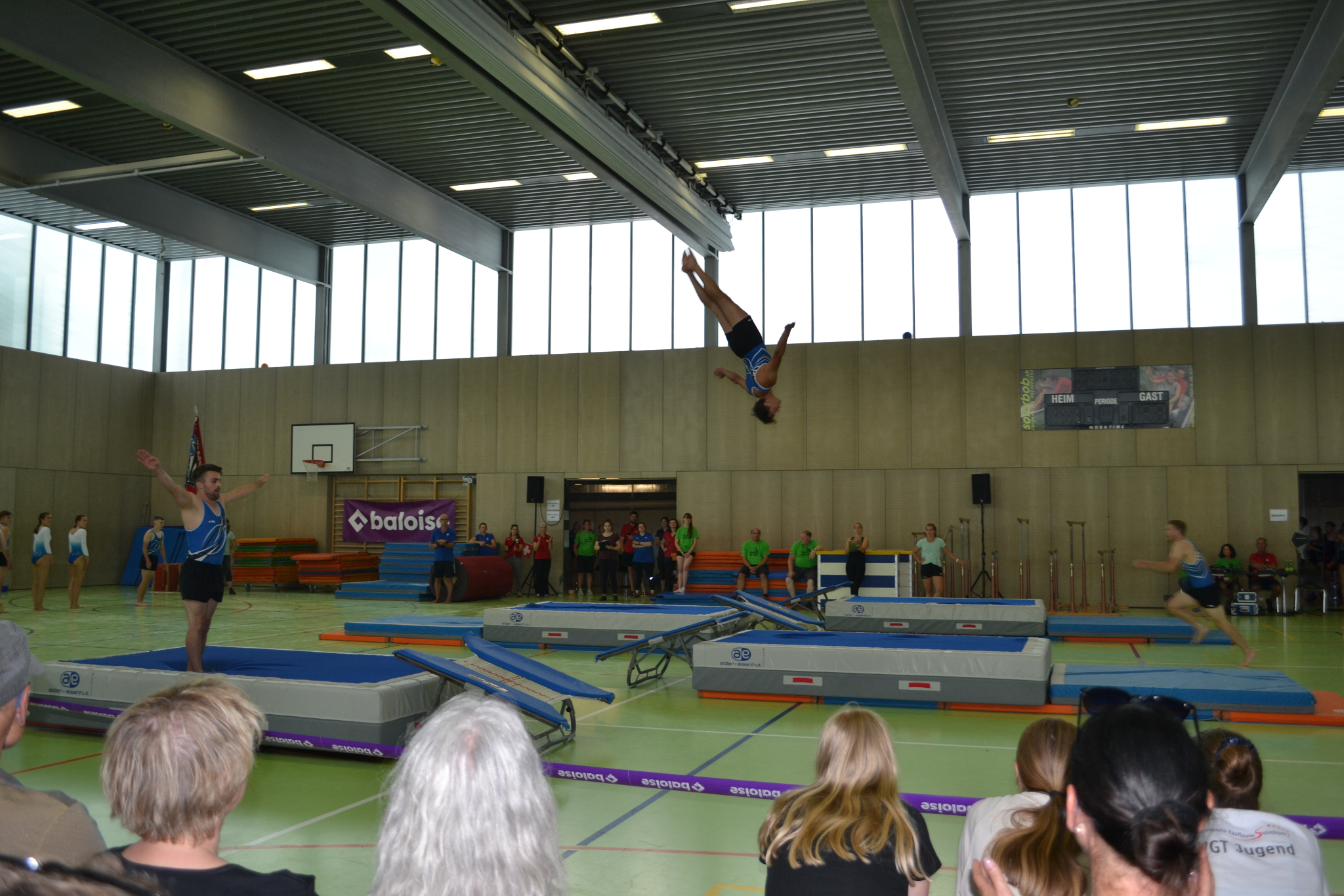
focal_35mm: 30
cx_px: 672
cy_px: 448
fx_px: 1120
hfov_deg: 61.9
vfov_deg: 43.6
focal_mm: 20
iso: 160
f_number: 4
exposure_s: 1/125
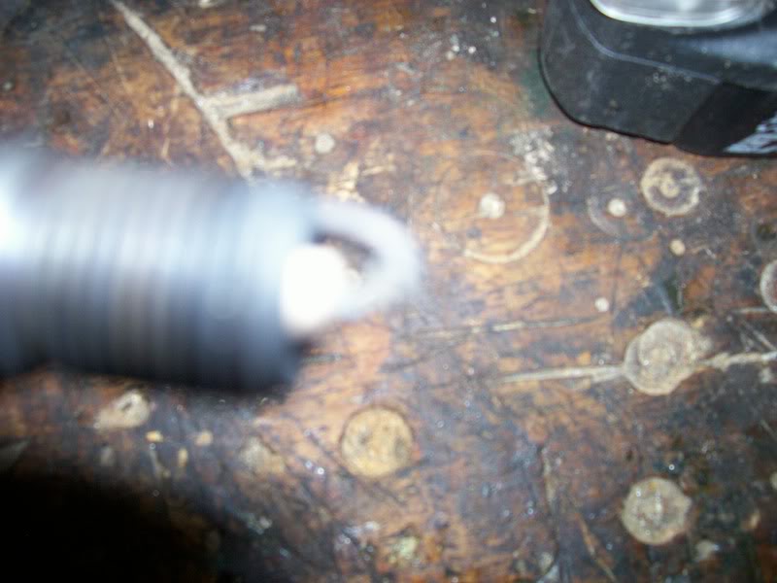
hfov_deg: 54.0
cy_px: 292
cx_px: 388
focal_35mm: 34
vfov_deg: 41.8
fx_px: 763
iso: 140
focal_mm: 5.6
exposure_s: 1/112
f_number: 2.7
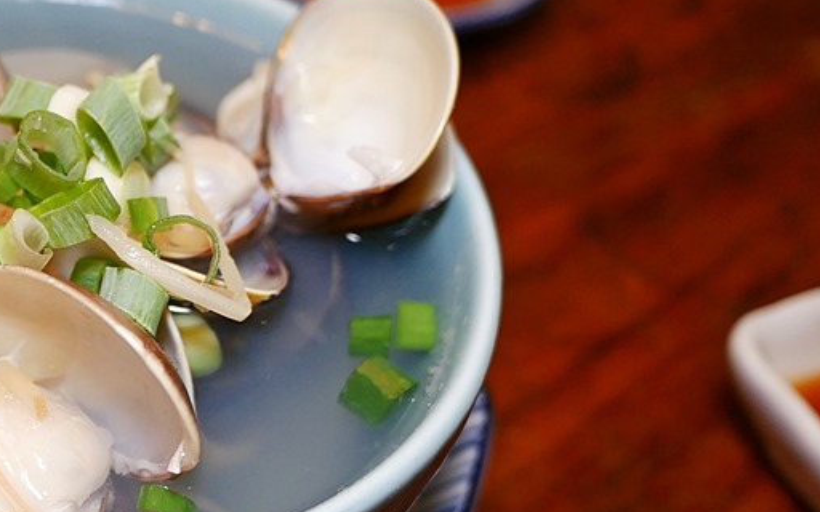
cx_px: 35
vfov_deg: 22.3
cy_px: 302
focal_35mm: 58
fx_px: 1296
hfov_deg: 32.8
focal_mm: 14
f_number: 2.5
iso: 500
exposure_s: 1/60
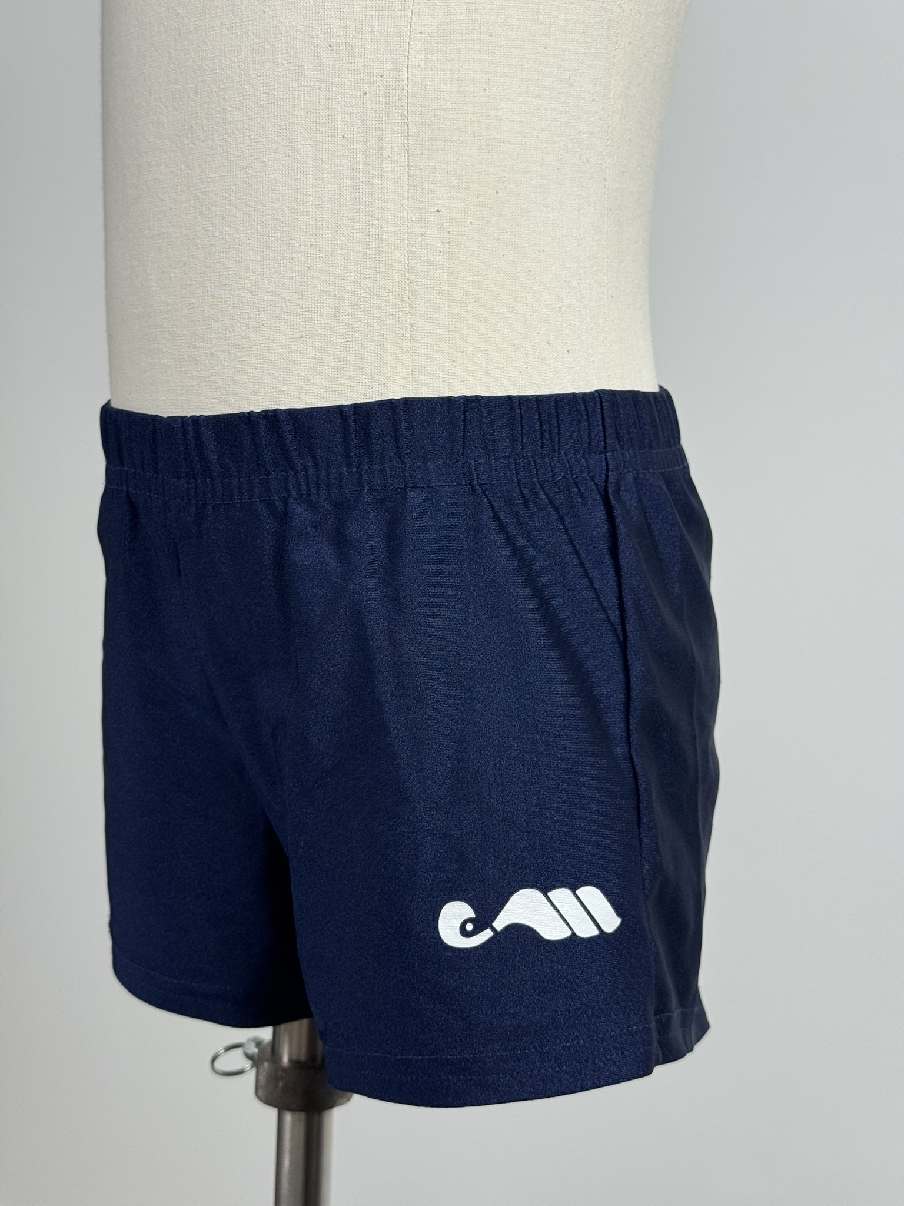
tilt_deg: -5.4
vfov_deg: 39.7
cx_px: 452
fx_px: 1671
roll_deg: +0.2
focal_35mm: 48
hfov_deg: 30.3
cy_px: 603
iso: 80
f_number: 1.78
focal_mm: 6.76
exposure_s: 1/100
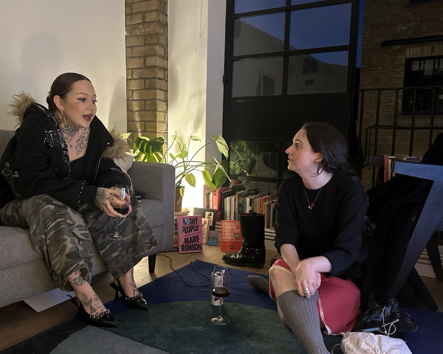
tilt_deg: -6.8
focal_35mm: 31
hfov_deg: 57.0
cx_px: 192
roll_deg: -1.2
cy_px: 184
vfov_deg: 47.1
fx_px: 406
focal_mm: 6.86
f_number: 1.78
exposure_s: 1/25
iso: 1000
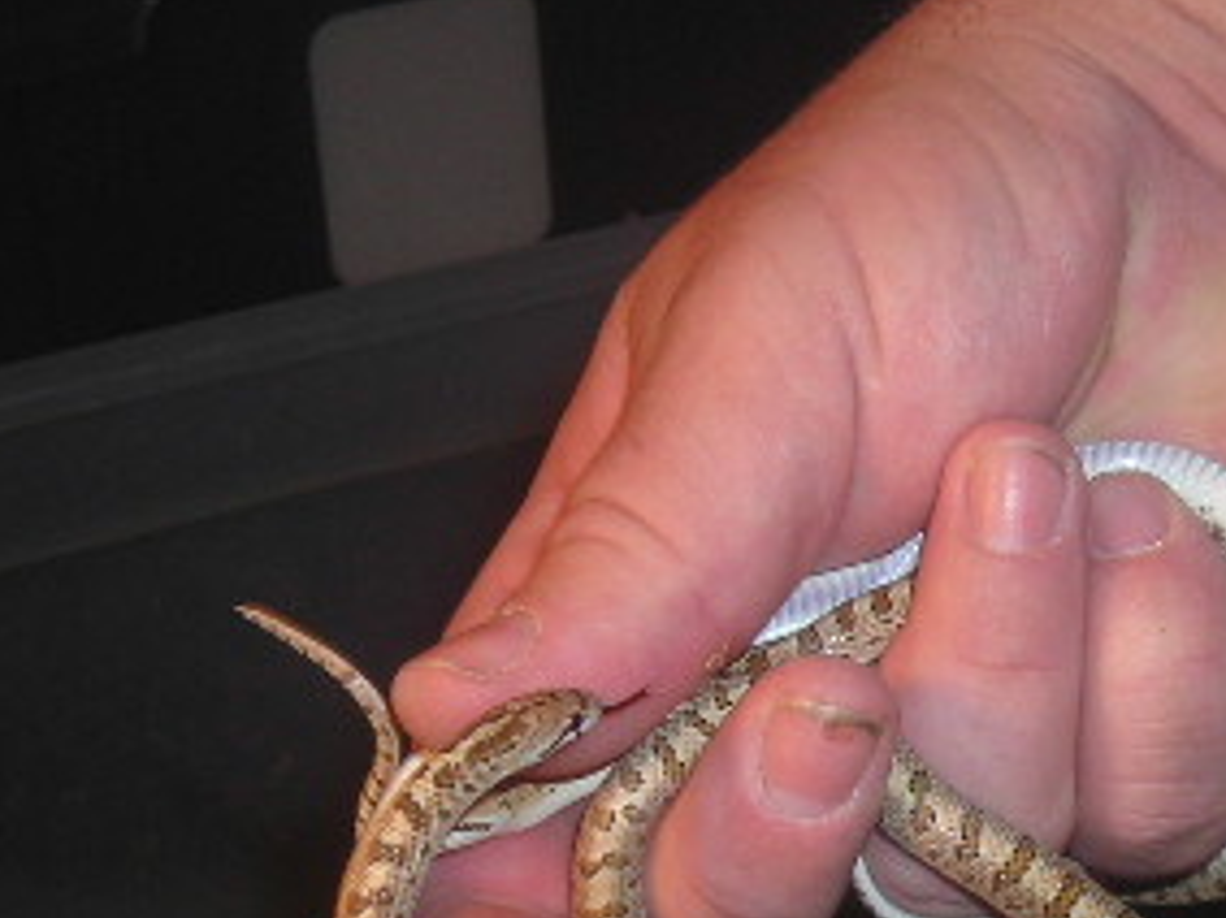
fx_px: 3045
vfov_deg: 16.9
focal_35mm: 86
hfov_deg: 22.5
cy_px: 875
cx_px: 923
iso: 50
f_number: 3.2
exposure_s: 1/60.1
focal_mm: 6.3
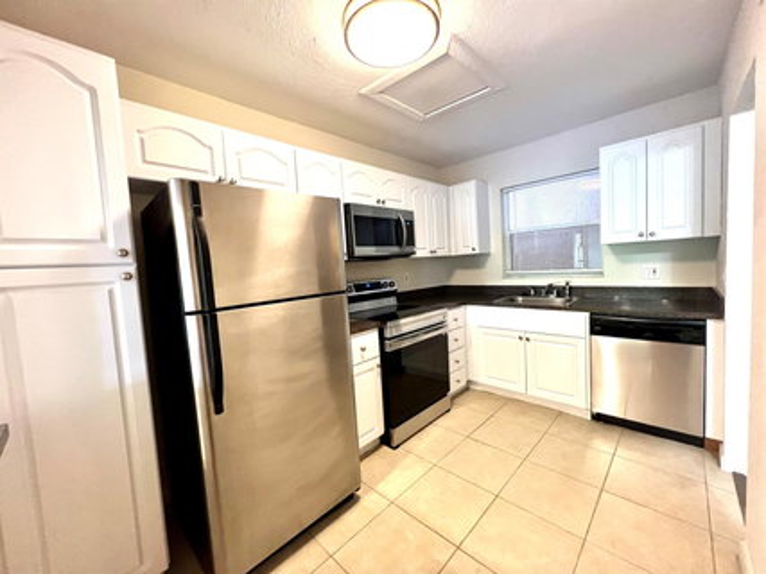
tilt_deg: -3.9
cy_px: 287
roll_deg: +3.7
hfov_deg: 106.2
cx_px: 383
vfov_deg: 89.9
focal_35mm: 13
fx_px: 288
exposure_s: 1/60
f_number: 1.8
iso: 500
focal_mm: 1.57
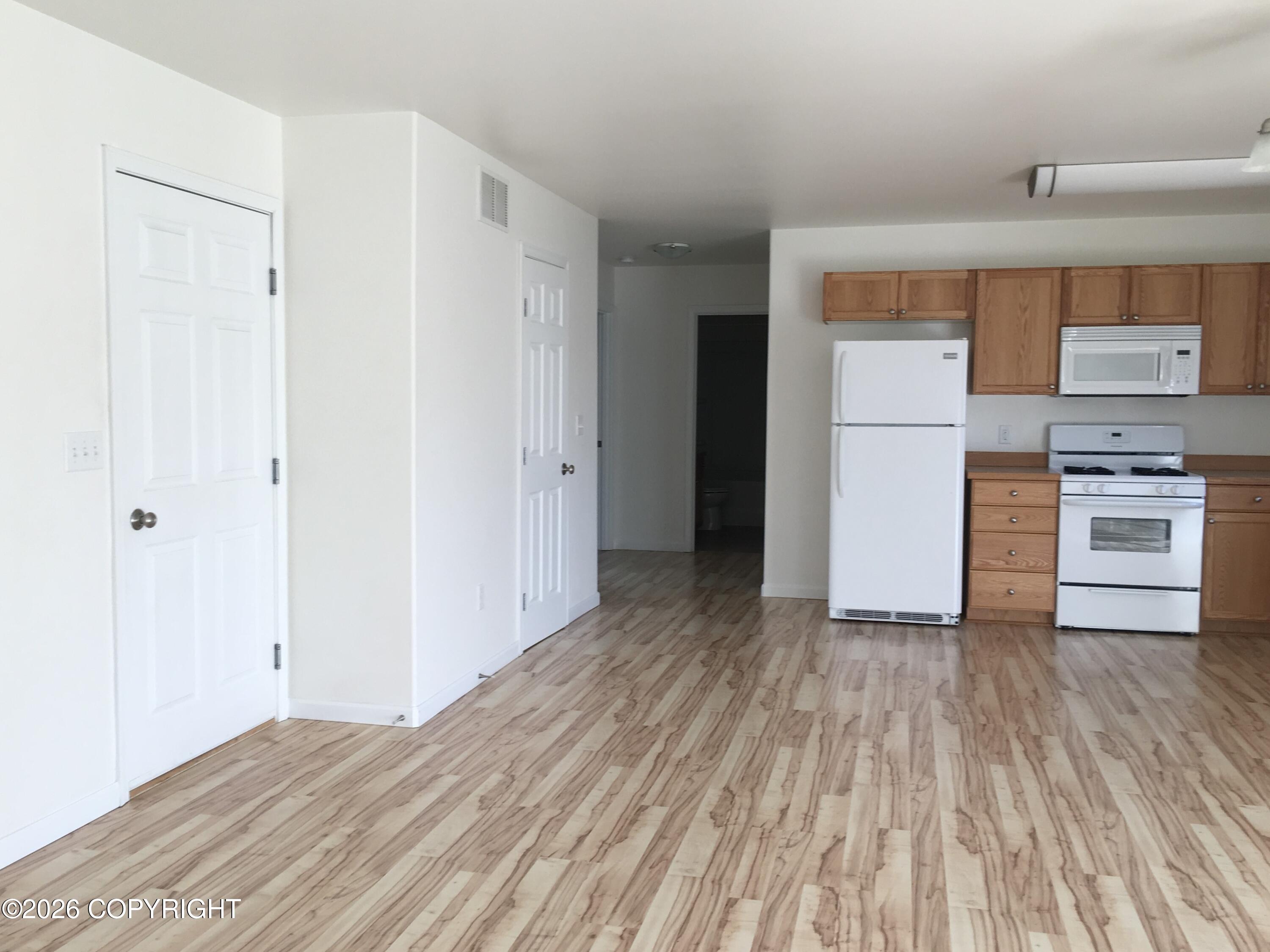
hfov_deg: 61.7
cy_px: 476
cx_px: 635
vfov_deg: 48.2
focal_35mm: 29
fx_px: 1064
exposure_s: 1/60
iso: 25
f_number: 2.2
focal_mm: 4.15
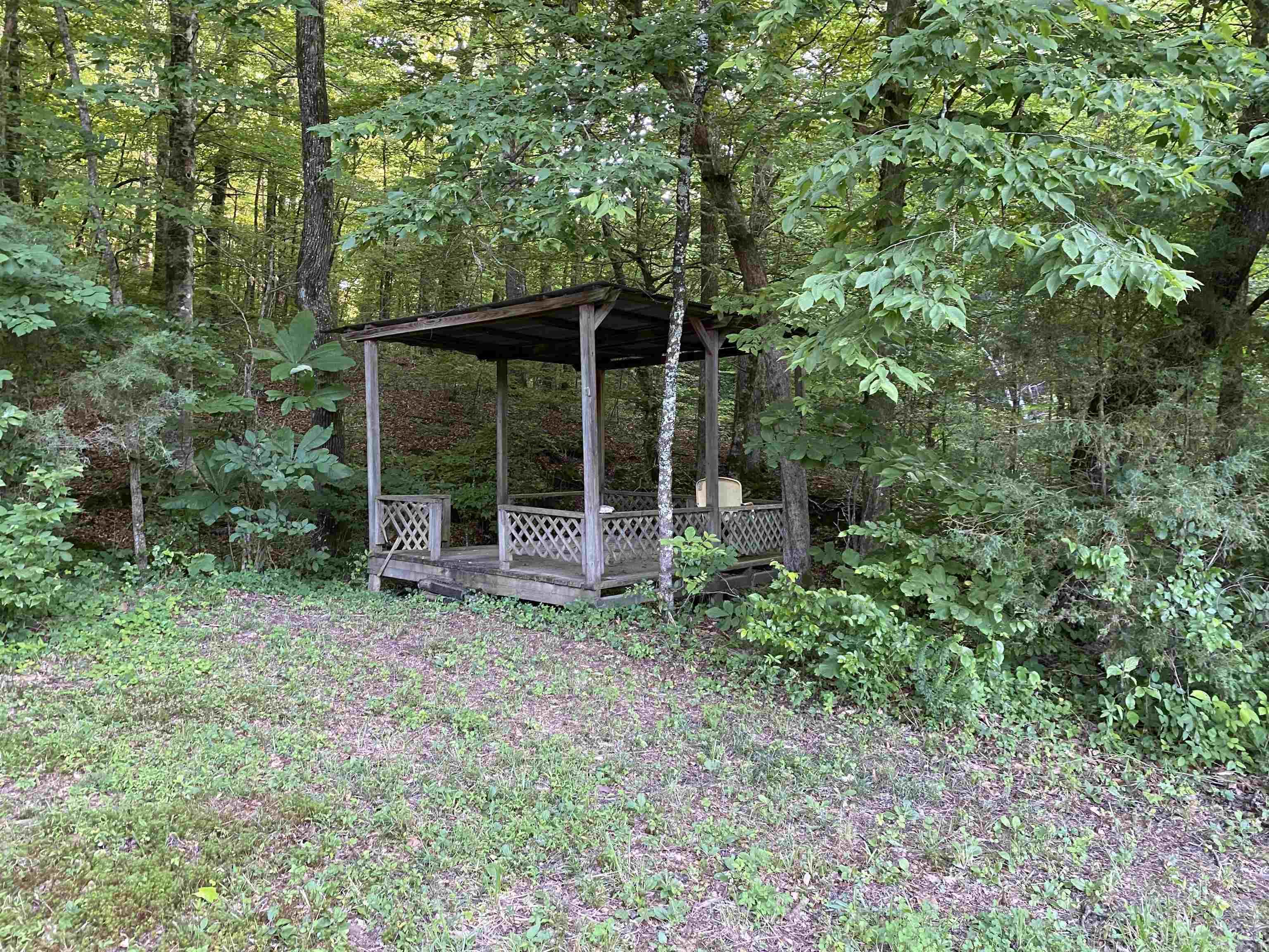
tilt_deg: +1.2
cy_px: 476
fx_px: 953
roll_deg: -1.9
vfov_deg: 53.1
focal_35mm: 26
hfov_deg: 67.3
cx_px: 634
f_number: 1.8
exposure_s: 1/60
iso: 250
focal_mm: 4.25
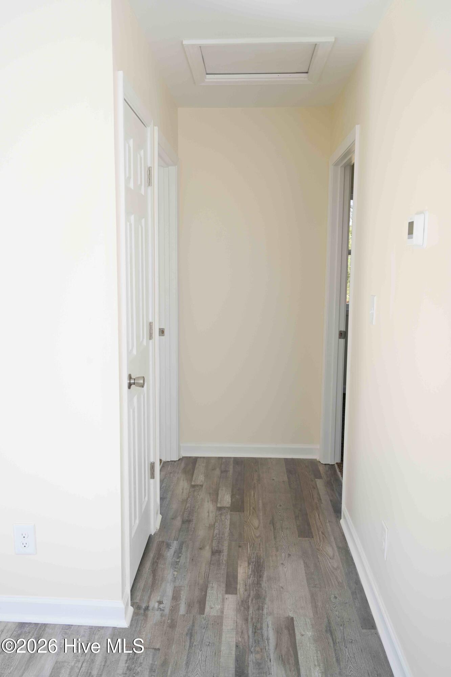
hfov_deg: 43.6
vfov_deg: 61.9
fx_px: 564
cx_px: 226
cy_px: 338
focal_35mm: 30
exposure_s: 1/125
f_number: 5.6
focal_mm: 30
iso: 200
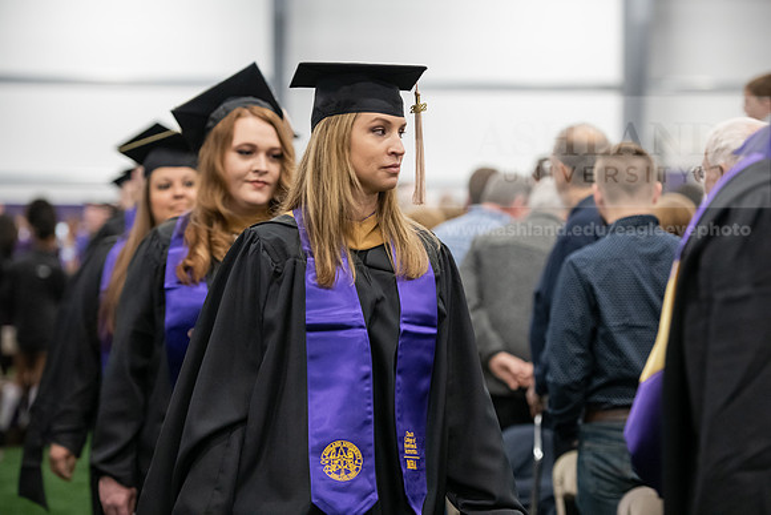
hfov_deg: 18.3
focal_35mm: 112
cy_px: 258
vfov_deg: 12.2
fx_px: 2399
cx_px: 386
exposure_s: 1/200
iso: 3200
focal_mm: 112
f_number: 3.2
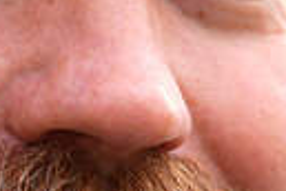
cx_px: 129
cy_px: 77
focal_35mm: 1302
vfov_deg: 1.1
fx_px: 10343
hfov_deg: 1.6
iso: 125
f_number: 2.8
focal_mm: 164
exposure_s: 1/400
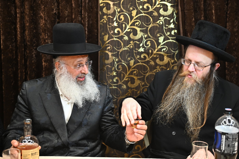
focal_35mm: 50
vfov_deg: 27.0
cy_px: 80
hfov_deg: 39.6
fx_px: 332
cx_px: 120
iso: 2500
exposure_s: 1/200
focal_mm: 50
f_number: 3.2
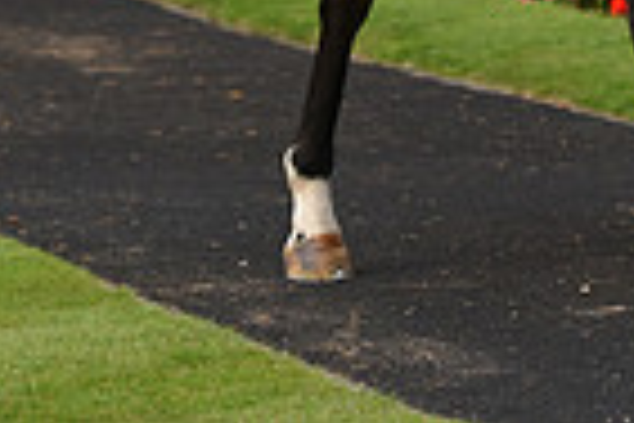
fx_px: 9439
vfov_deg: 2.6
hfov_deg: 3.8
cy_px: -443
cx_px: 818
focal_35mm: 536
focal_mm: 130
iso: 500
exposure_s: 1/1000
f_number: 5
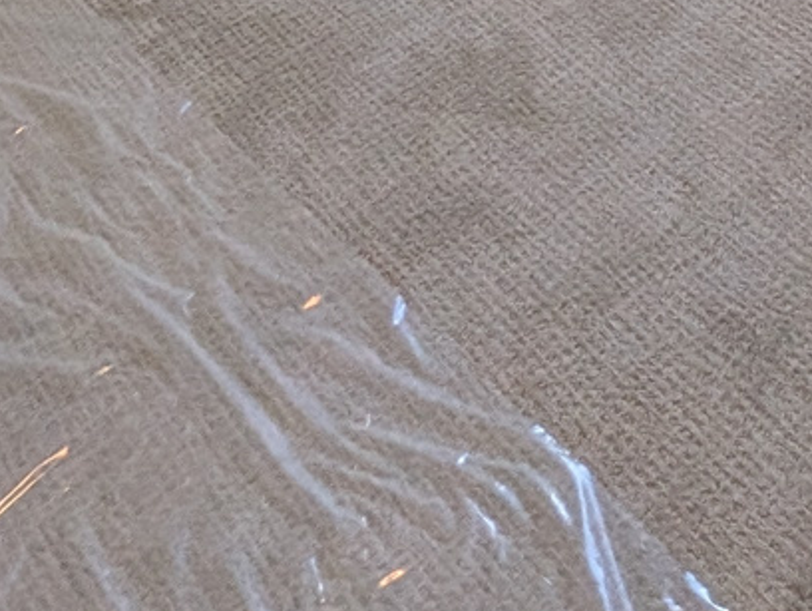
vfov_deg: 14.9
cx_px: 878
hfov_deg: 29.2
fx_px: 1409
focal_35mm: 60
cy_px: -856
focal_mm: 2.02
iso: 93
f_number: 1.7
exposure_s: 1/861
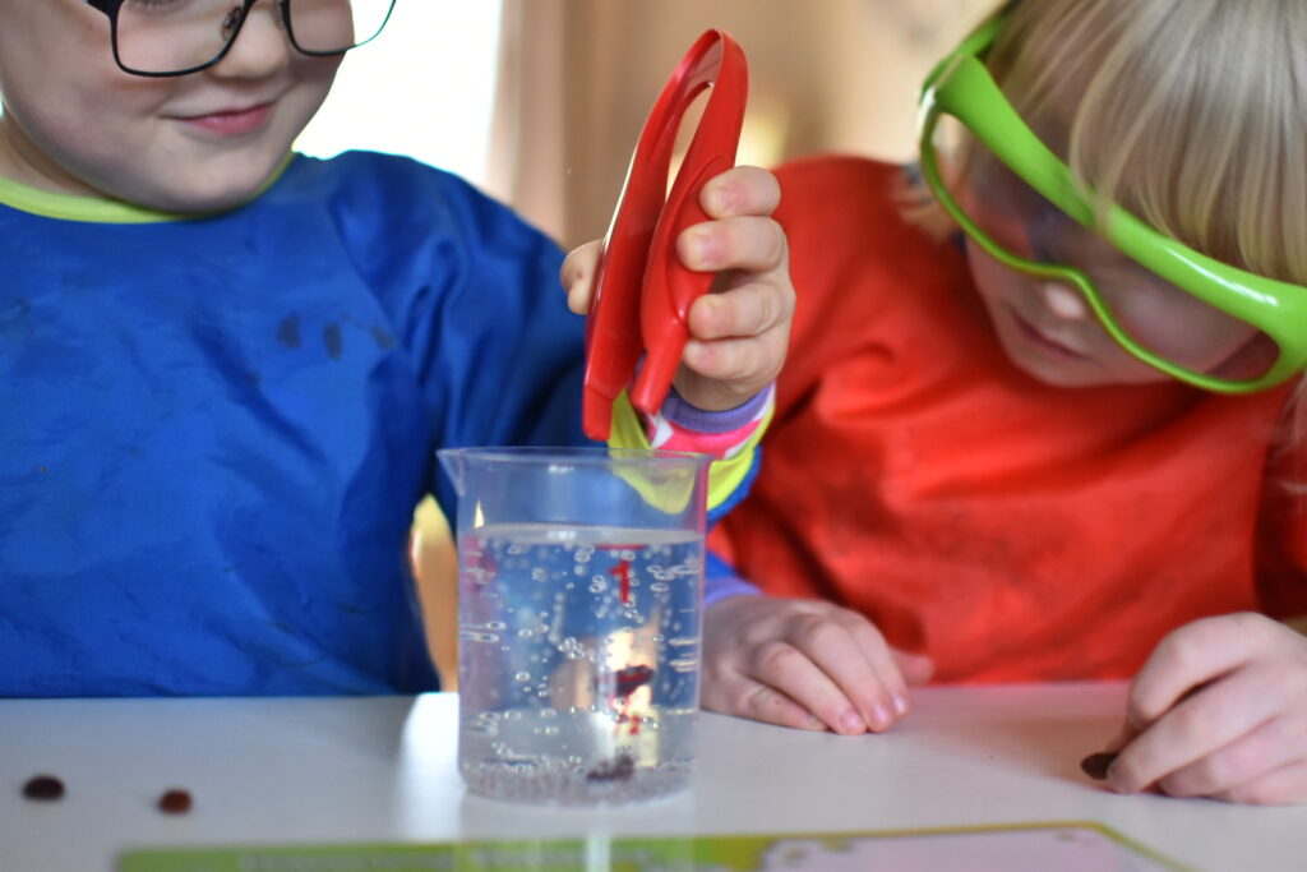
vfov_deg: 25.8
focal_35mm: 52
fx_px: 1906
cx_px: 654
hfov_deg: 37.8
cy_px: 436
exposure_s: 1/160
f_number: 1.8
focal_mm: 35
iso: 800
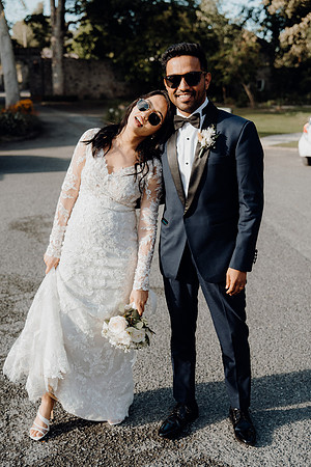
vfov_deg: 44.5
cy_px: 234
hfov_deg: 30.5
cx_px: 156
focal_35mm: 44
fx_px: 570
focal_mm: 44
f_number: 3.5
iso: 125
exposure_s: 1/640
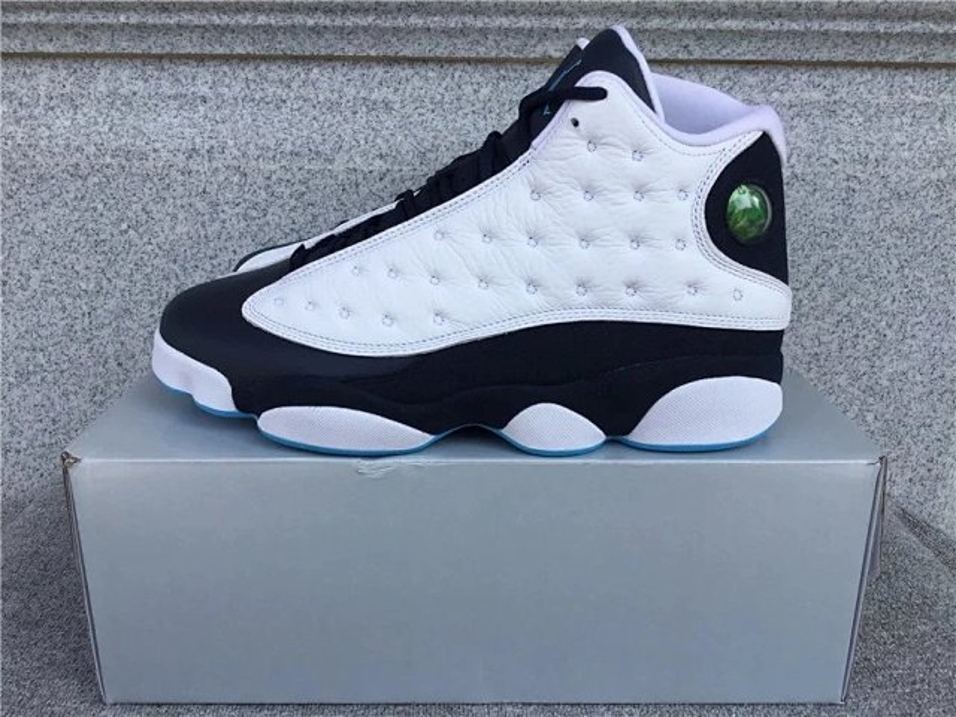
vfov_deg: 45.4
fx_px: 856
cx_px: 478
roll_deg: -0.1
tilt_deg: -16.6
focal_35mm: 31
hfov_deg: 58.4
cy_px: 358
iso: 25
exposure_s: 1/646
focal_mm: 3.3
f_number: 2.4
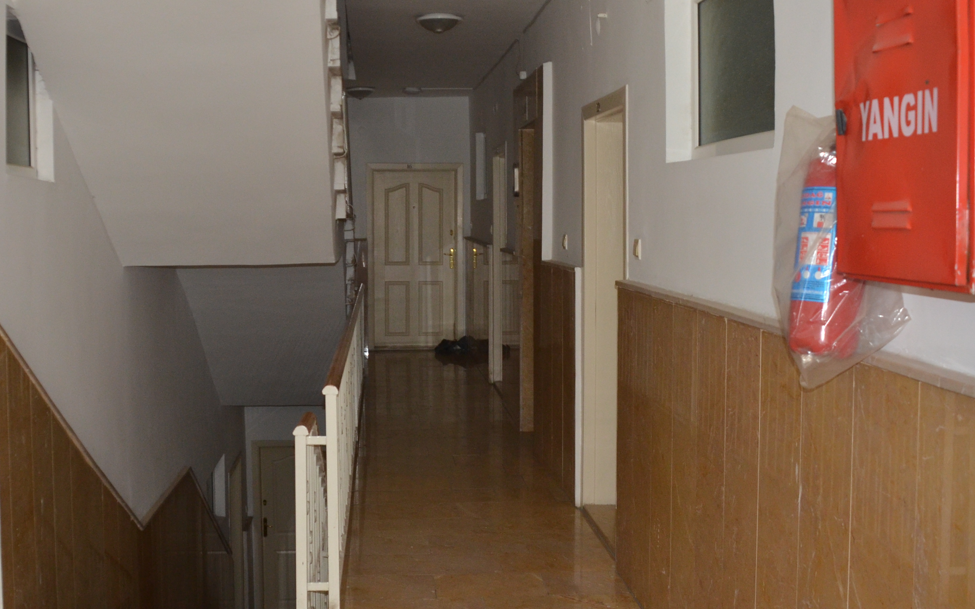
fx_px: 1222
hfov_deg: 43.3
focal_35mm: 46
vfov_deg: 27.9
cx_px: 402
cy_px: 252
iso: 800
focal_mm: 20
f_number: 3.5
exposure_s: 1/60
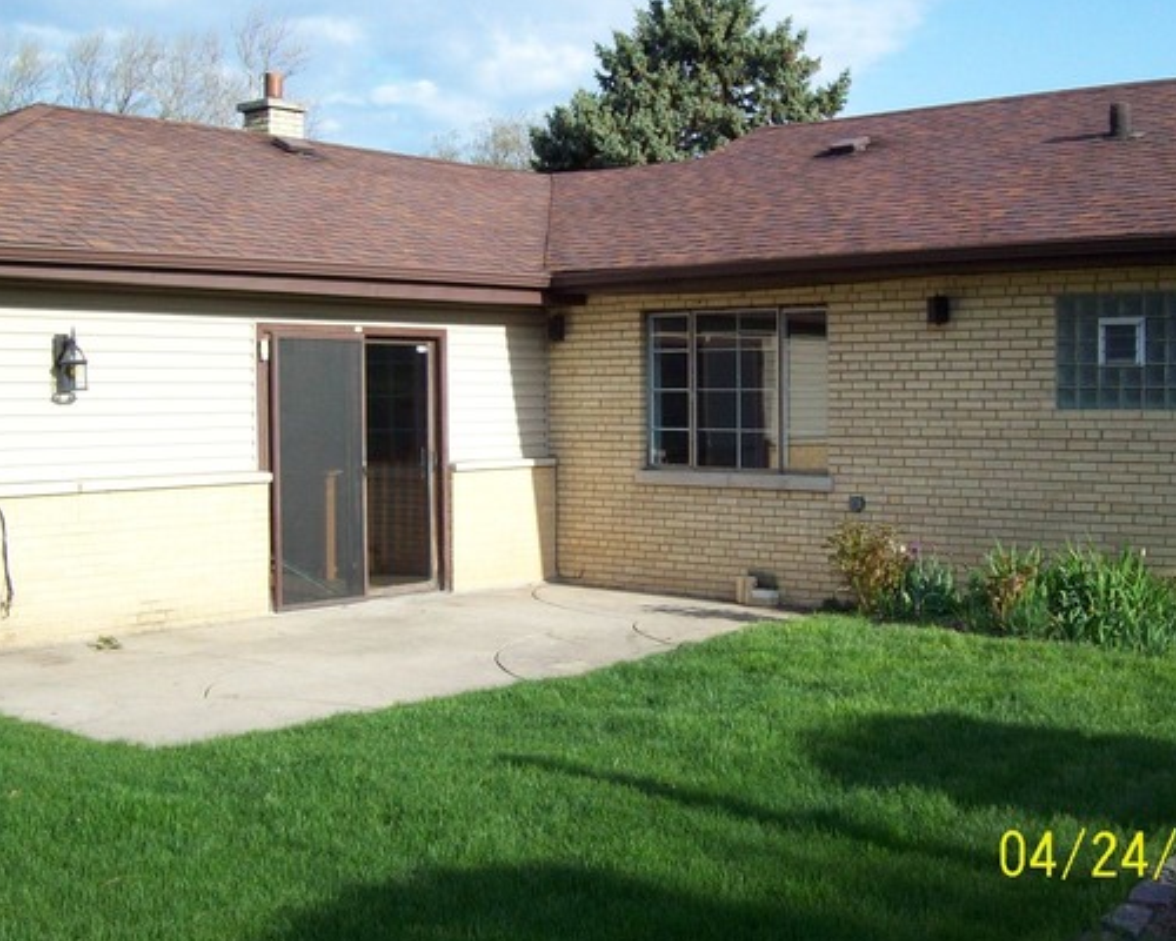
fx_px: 1566
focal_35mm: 45
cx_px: 626
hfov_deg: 41.1
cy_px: 428
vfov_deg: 33.4
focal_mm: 6
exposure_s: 1/293
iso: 80
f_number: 4.8
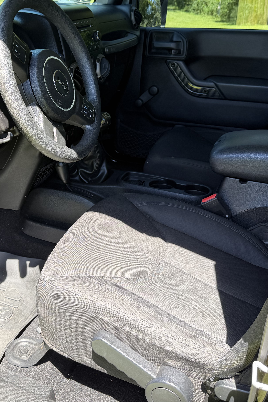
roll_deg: -0.3
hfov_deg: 33.9
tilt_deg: -23.0
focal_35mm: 39
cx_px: 87
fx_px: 436
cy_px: 172
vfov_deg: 49.4
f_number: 1.78
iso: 64
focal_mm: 6.76
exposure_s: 1/222
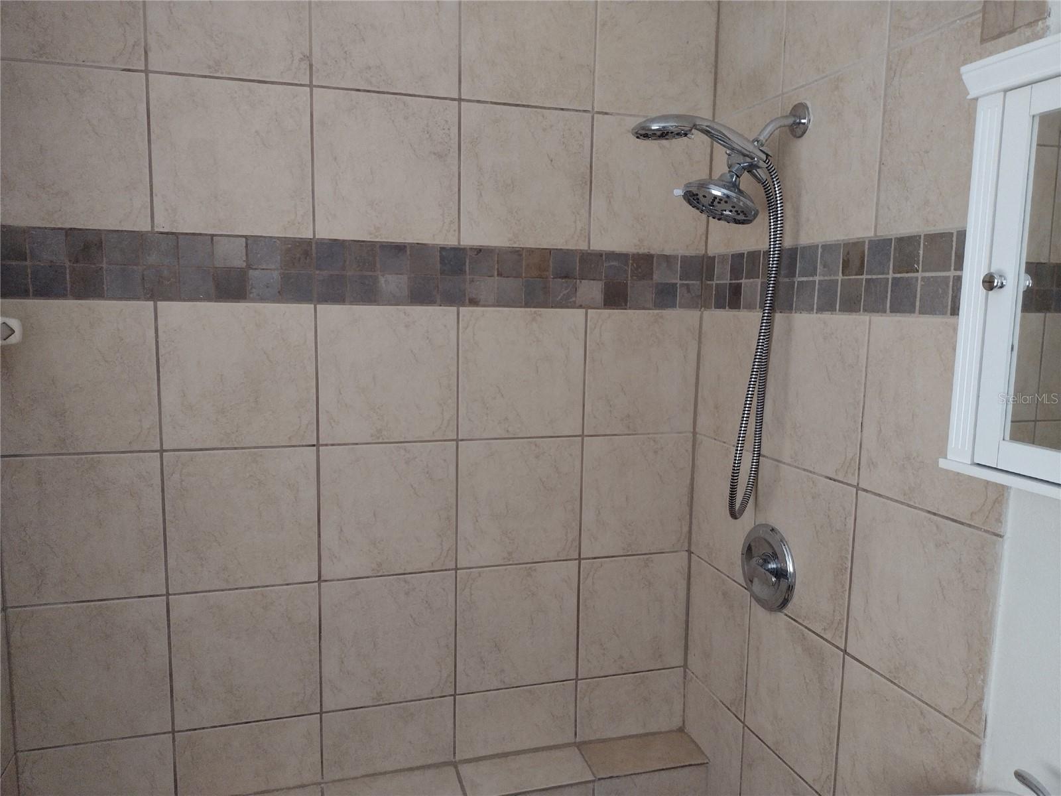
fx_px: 828
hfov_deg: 65.3
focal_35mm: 27
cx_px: 530
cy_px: 398
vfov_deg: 51.4
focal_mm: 4.71
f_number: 1.7
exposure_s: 1/40
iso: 296
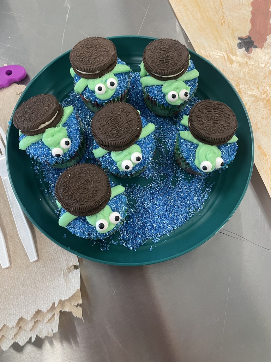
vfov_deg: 67.3
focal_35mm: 26
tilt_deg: -73.7
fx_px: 271
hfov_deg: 53.1
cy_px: 181
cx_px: 136
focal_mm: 4.2
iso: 200
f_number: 1.6
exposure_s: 1/60
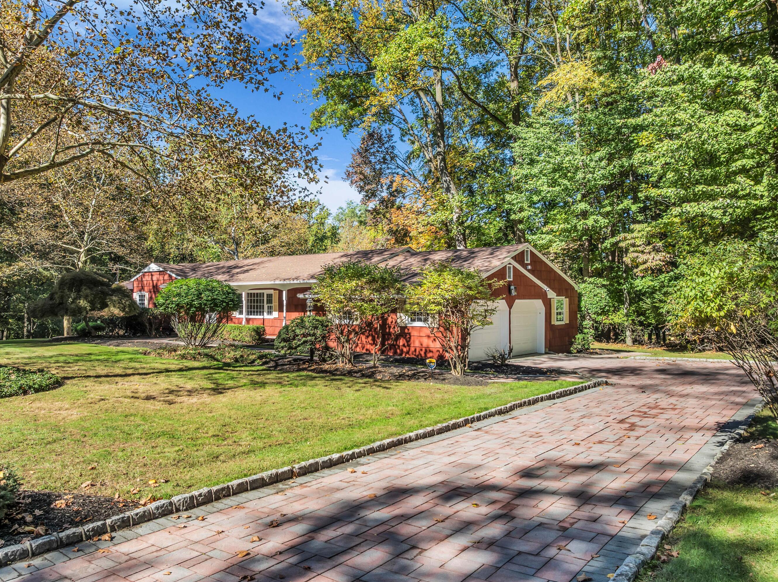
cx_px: 363
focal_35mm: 27
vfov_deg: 51.3
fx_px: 606
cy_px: 299
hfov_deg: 65.3
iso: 110
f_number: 2.8
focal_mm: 12.29
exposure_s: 1/100
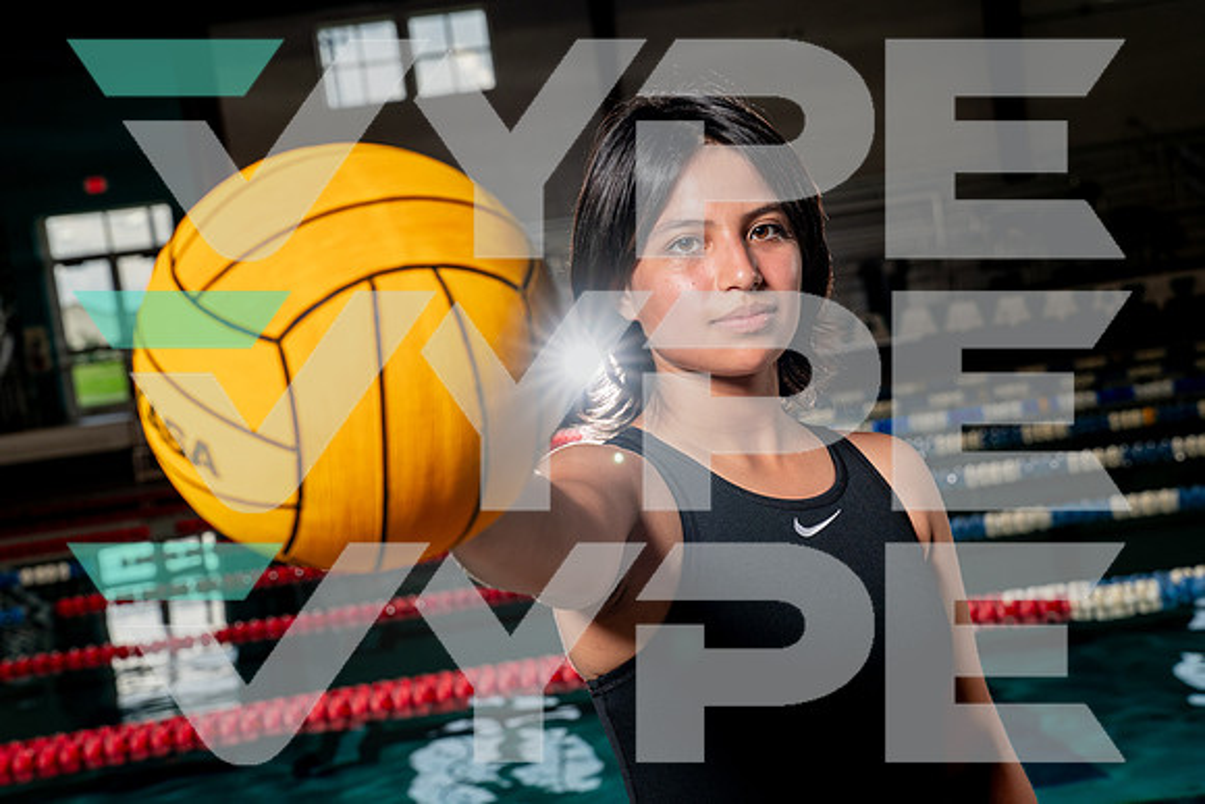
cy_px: 402
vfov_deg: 19.5
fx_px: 2343
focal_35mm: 70
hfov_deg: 28.8
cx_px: 602
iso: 400
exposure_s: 1/250
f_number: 7.1
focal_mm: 70
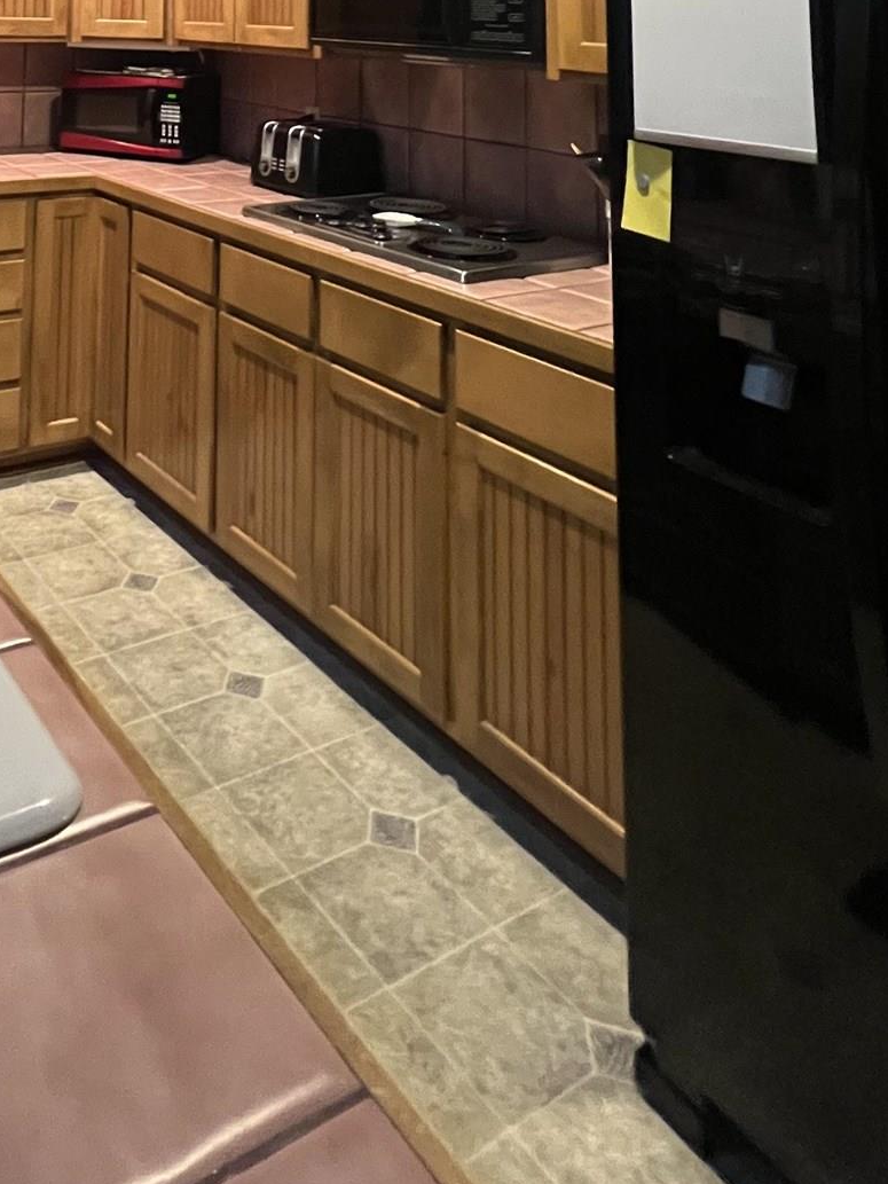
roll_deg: -1.6
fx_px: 992
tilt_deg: +5.9
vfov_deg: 46.7
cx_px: 123
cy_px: -95
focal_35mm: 29
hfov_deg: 44.7
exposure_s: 1/60
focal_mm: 1.57
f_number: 1.8
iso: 800
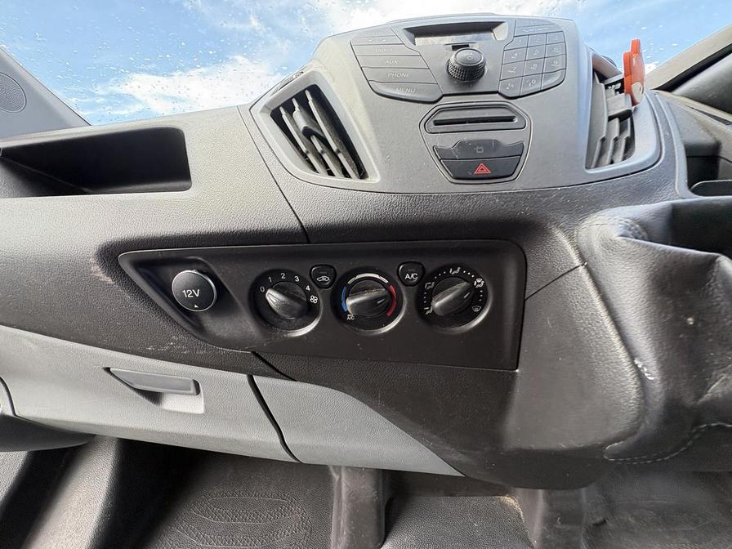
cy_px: 274
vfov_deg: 85.7
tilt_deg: -21.5
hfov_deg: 102.1
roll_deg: -1.5
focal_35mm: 14
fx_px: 296
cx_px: 366
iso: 125
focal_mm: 2.22
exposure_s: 1/99
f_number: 2.2
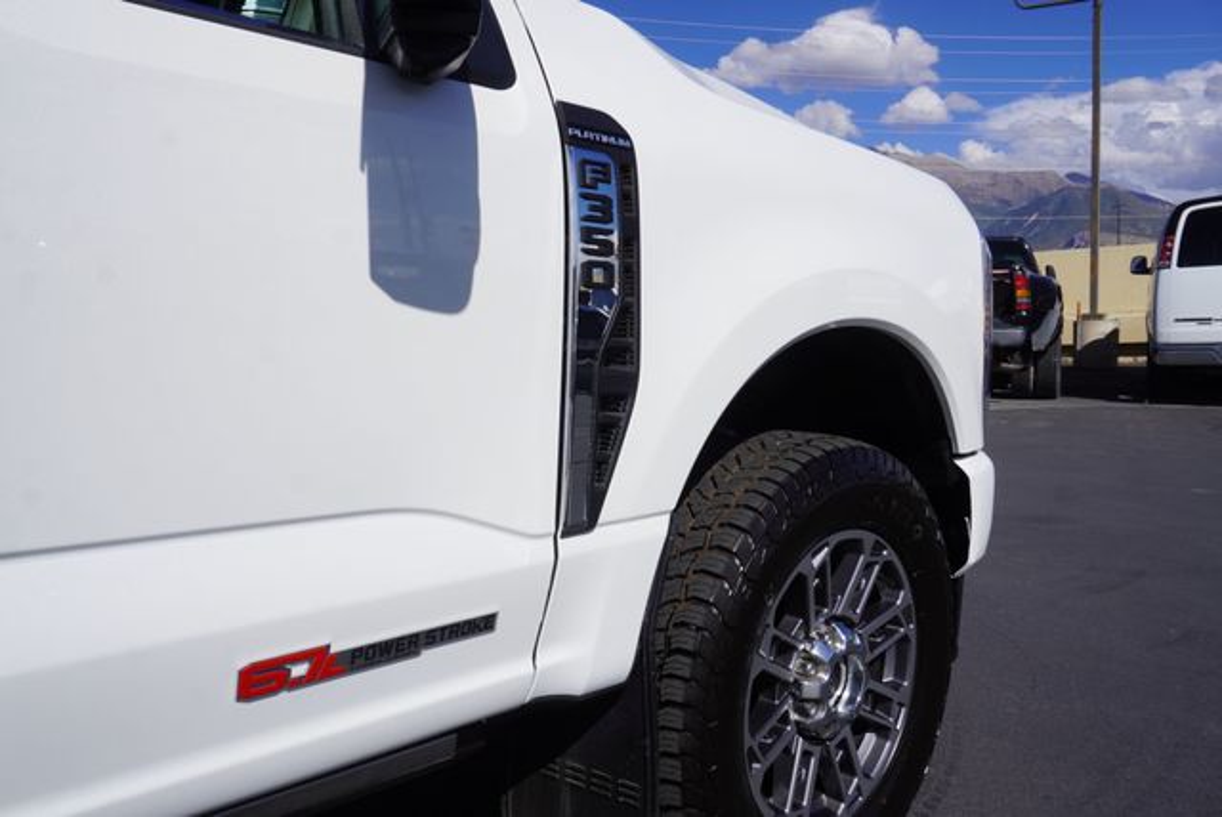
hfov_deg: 61.9
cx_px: 611
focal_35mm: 30
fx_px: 1019
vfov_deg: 43.7
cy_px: 408
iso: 100
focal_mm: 20
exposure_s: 1/320
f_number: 10
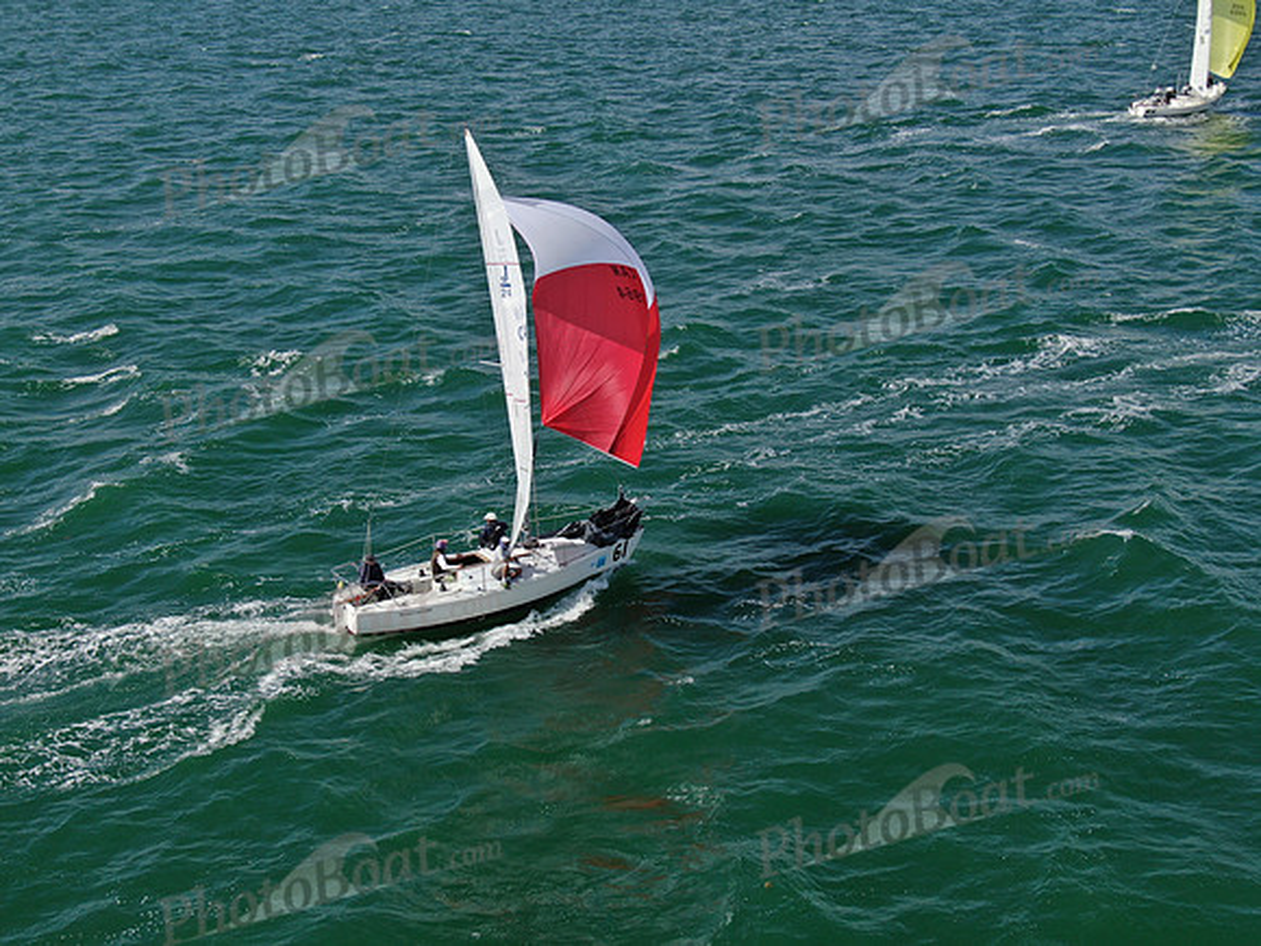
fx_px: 1749
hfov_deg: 39.7
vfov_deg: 30.3
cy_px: 473
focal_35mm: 48
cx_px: 630
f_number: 3.8
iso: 100
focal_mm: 8.6
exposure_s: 1/1000
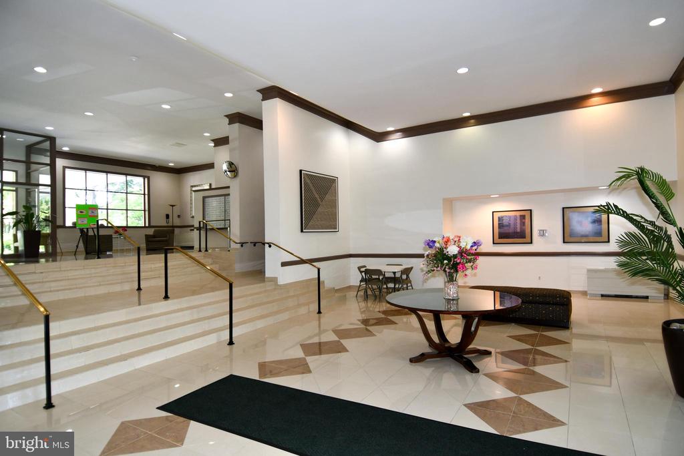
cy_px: 228
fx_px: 342
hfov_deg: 90.0
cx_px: 342
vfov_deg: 67.4
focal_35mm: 18
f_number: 4
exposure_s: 1/60
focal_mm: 12
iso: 280
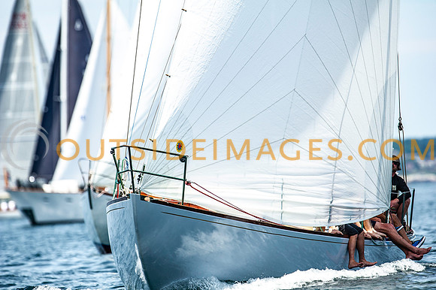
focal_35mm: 600
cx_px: 218
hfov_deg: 3.4
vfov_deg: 2.3
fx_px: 7262
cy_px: 145
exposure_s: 1/1600
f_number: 6.3
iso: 400
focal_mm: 600
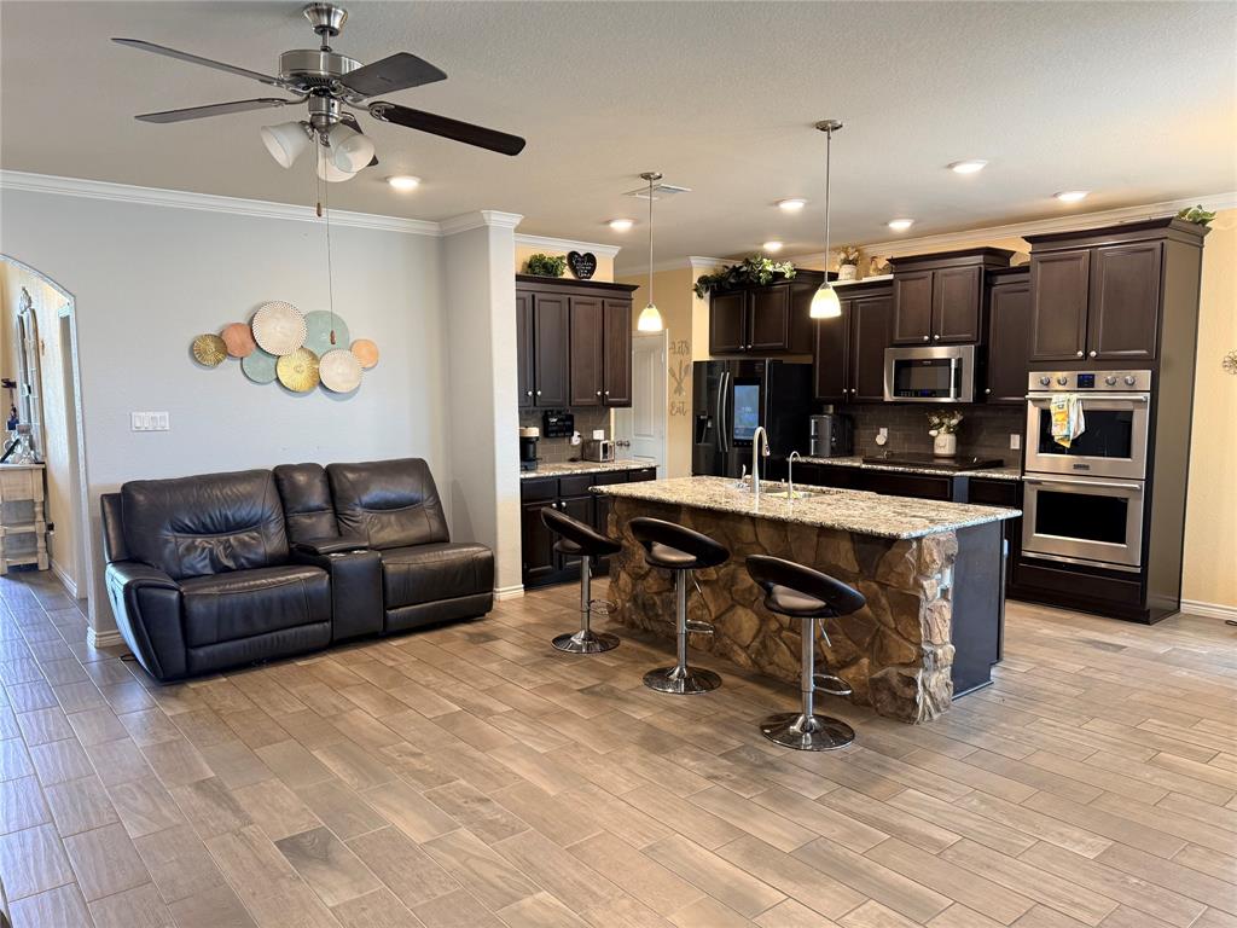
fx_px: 858
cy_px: 464
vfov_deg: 56.8
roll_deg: +0.2
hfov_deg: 71.6
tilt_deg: -5.7
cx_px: 618
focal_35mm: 24
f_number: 1.78
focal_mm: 6.76
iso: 200
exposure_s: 1/60
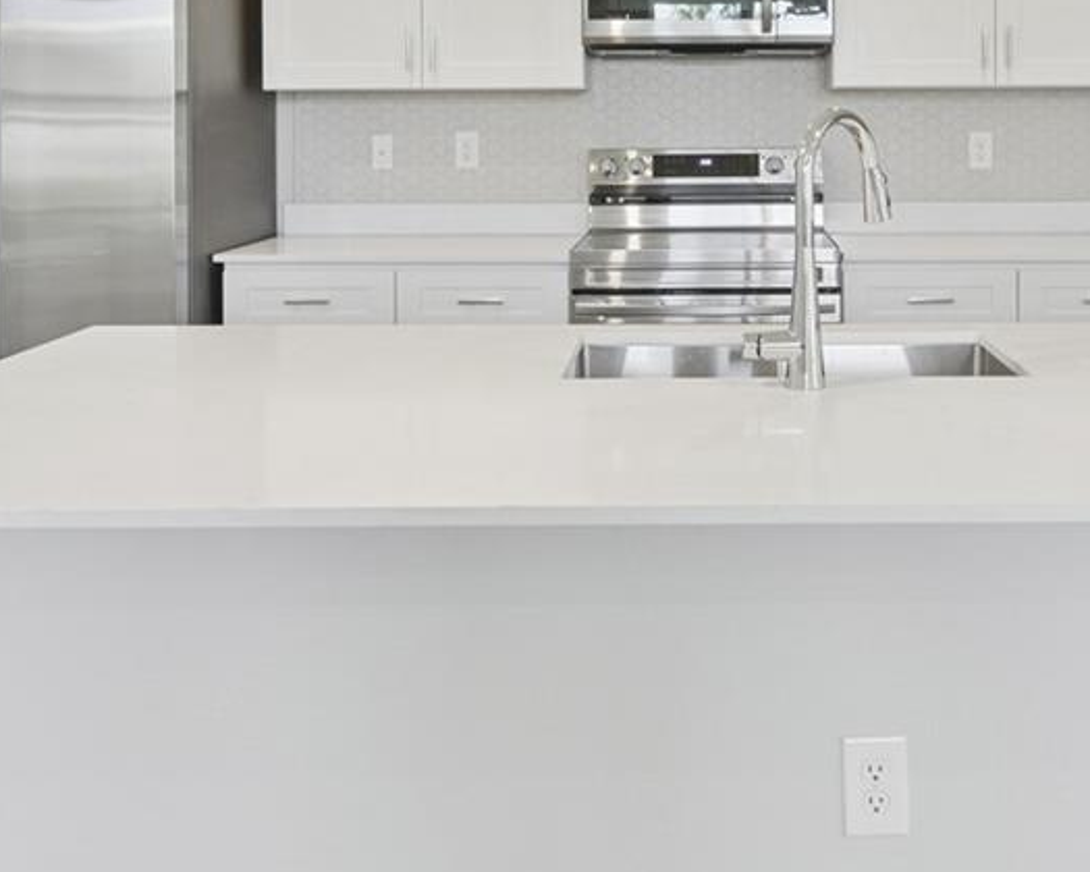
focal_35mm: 40
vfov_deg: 36.0
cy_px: 166
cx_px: 675
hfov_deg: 45.4
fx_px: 1290
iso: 100
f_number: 9
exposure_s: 1/6
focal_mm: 14
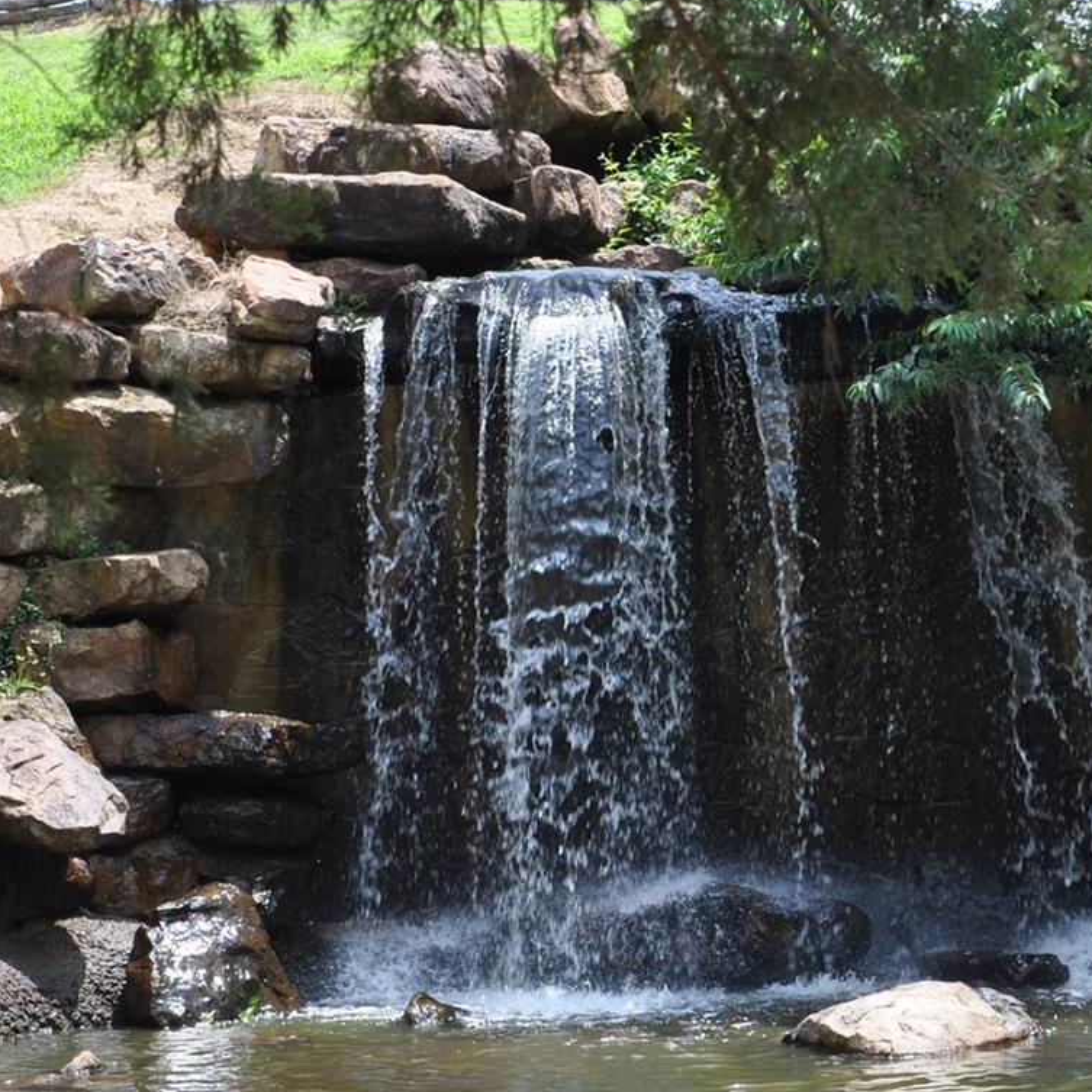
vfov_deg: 14.4
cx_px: 716
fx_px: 4324
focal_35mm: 121
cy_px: 524
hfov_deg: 14.4
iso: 200
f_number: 7.1
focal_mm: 35
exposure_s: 1/200
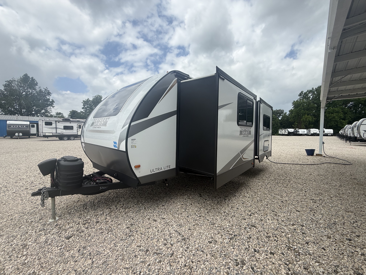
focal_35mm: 14
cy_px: 138
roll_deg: -0.3
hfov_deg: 102.1
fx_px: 148
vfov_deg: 85.7
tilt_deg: -2.2
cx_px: 183
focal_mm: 2.22
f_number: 2.2
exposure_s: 1/1312
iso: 50
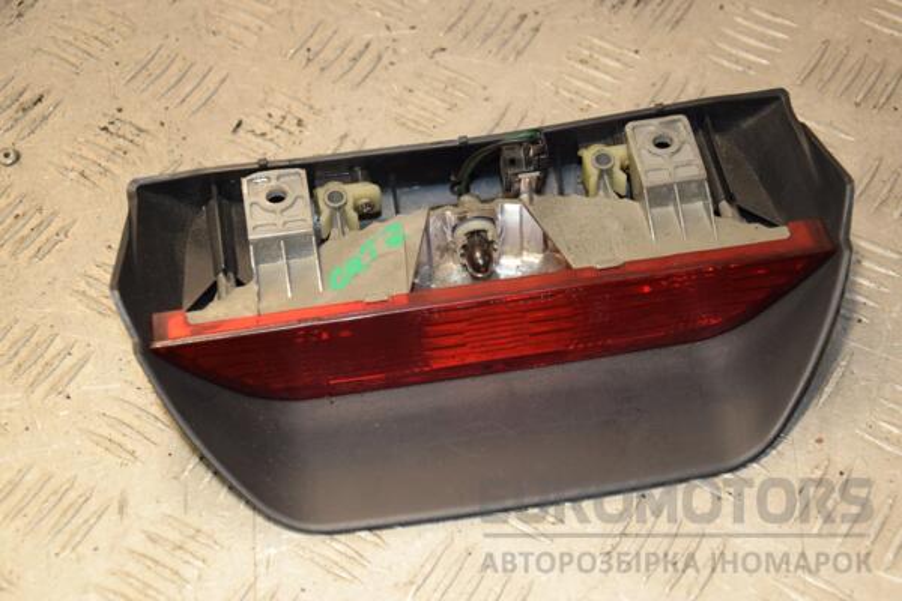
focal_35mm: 78
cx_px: 451
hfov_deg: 26.0
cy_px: 300
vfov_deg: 17.5
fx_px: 1954
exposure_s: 1/160
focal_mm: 52
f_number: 5
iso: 800
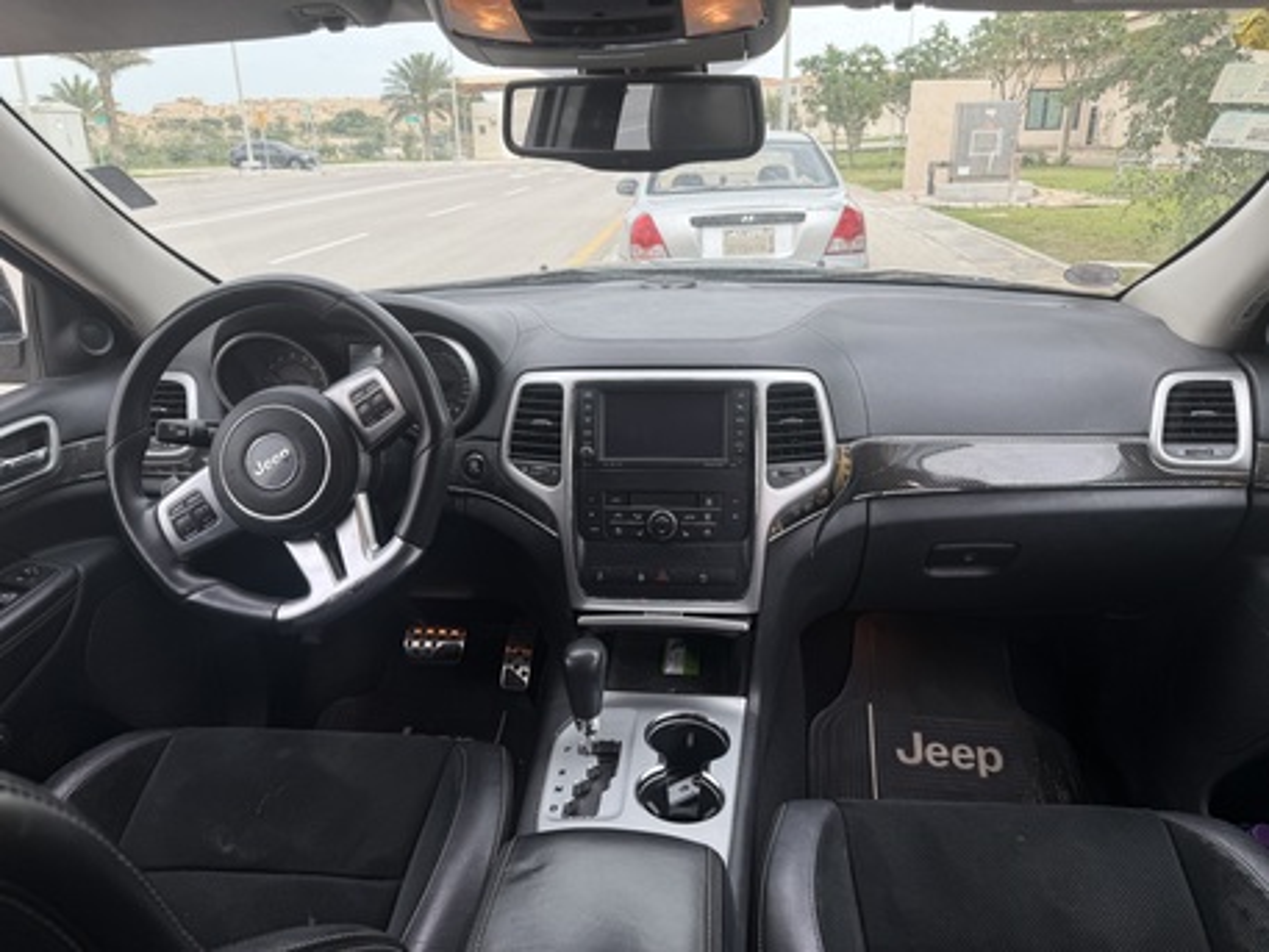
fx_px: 880
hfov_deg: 71.6
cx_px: 634
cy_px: 476
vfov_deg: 56.8
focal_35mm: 24
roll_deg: +1.0
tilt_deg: -20.9
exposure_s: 1/166
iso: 64
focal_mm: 6.76
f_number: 1.78
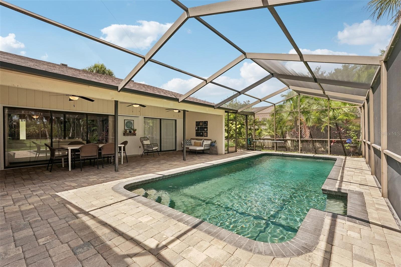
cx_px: 200
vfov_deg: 73.7
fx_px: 178
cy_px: 134
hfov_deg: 96.7
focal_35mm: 16
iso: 400
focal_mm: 16
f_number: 8
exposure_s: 1/320
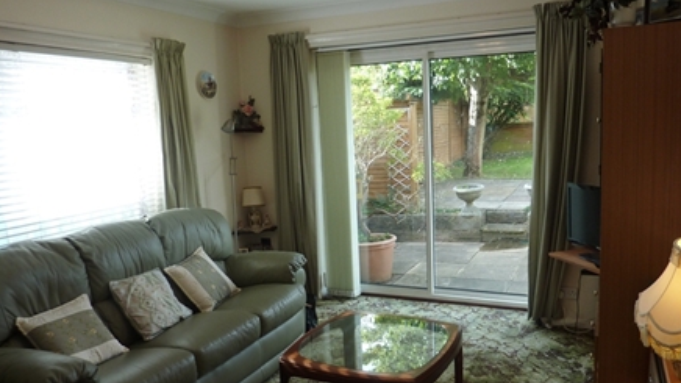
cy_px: 206
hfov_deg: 64.2
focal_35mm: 30
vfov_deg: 38.9
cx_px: 367
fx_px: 542
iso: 80
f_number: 3.3
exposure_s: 1/50
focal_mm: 4.1
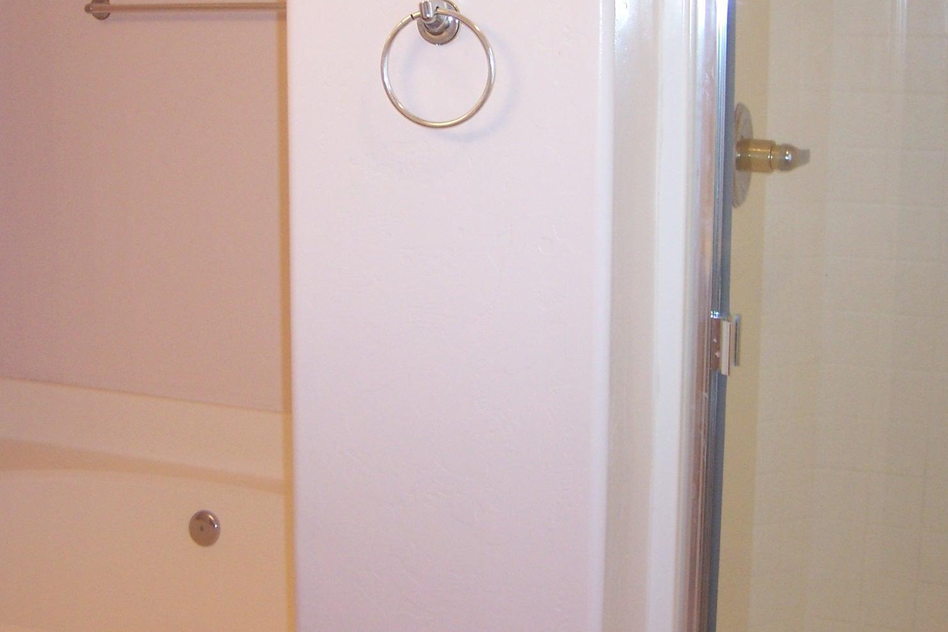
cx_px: 410
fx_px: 1369
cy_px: 201
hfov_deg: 38.1
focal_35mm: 52
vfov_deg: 25.8
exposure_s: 1/60
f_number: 2.8
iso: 125
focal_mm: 6.2
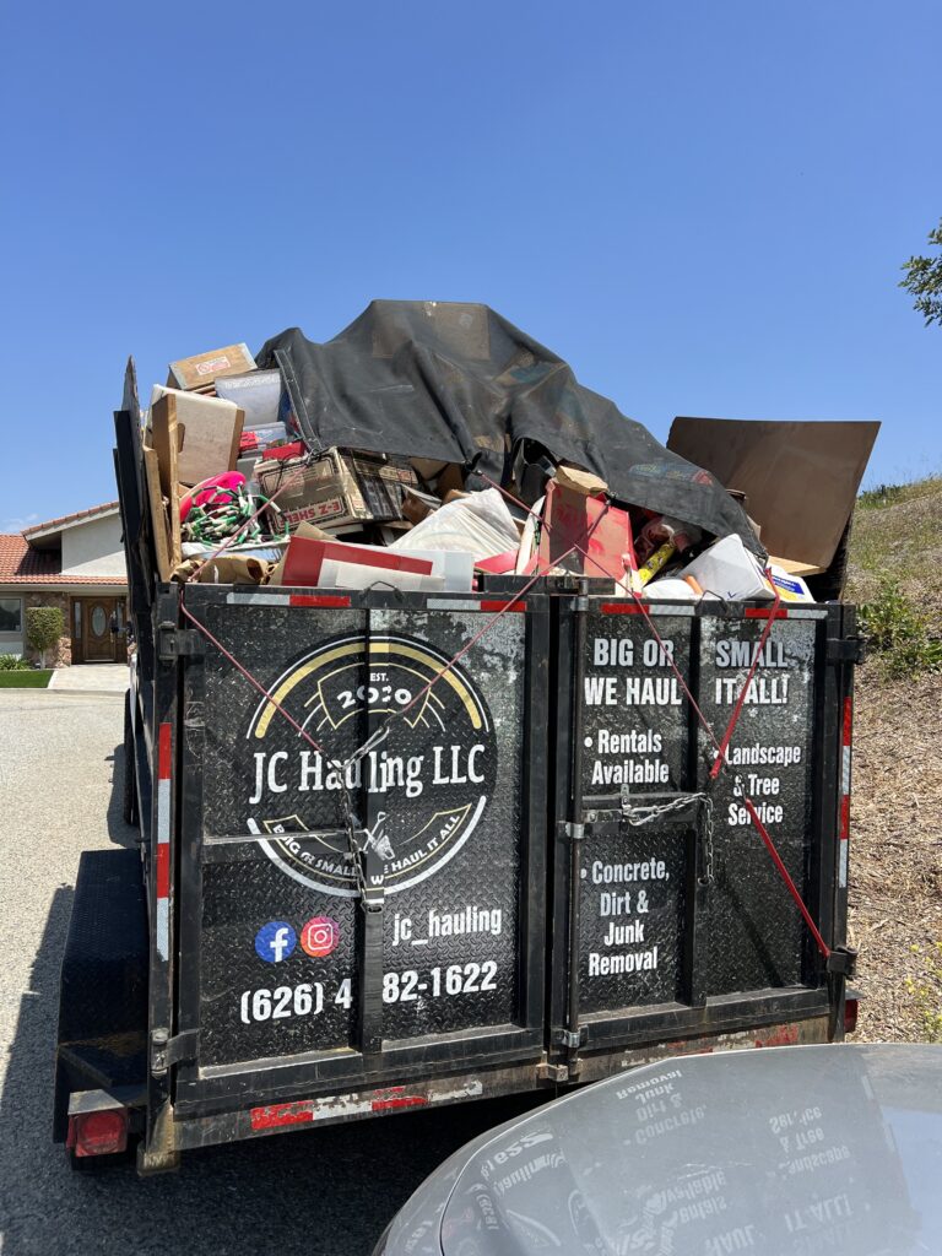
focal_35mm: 26
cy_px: 628
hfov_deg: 53.1
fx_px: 943
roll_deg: +1.2
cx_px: 471
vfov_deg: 67.3
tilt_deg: +2.5
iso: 50
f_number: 1.5
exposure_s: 1/3356
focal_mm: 5.7
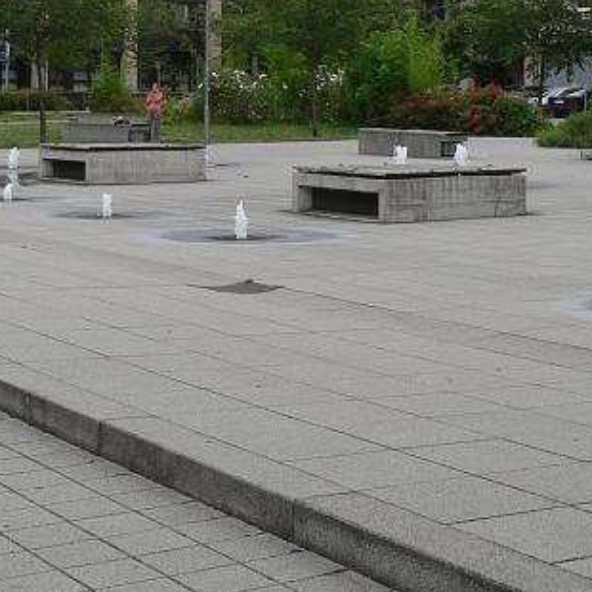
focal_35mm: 82
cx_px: 311
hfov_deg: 21.1
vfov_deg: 20.6
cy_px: 32
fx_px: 1587
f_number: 4
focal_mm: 6
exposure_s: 1/160
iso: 80
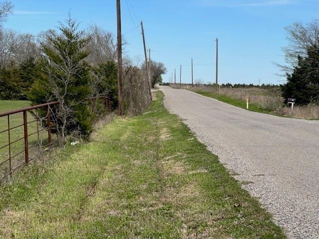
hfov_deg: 25.3
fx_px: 710
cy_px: 120
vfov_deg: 19.1
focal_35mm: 77
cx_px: 160
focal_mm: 9
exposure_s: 1/779
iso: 32
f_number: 2.8
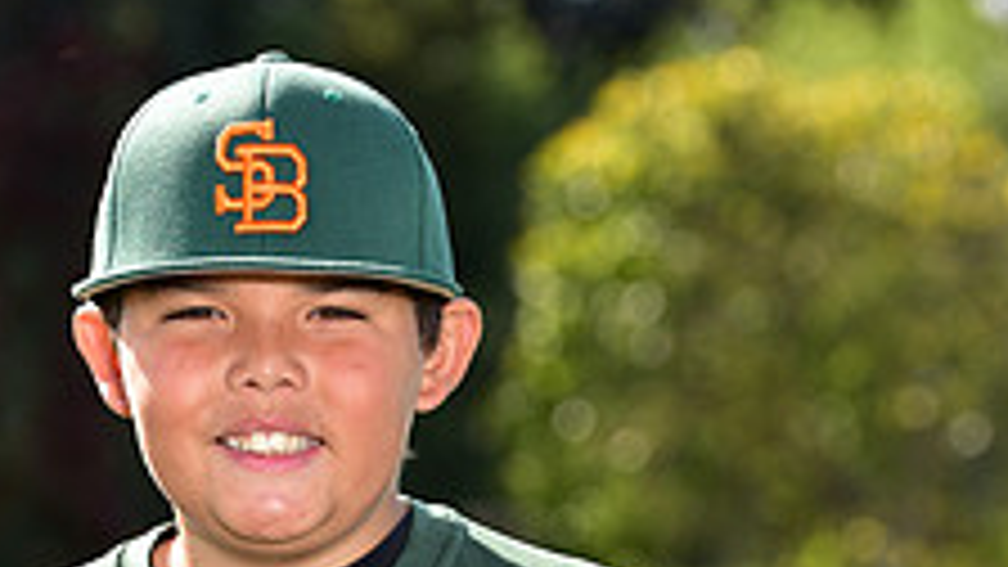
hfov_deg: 5.3
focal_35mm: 407
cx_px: 389
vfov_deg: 3.0
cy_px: 1026
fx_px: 10878
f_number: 5.6
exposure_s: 1/160
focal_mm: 150
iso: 80
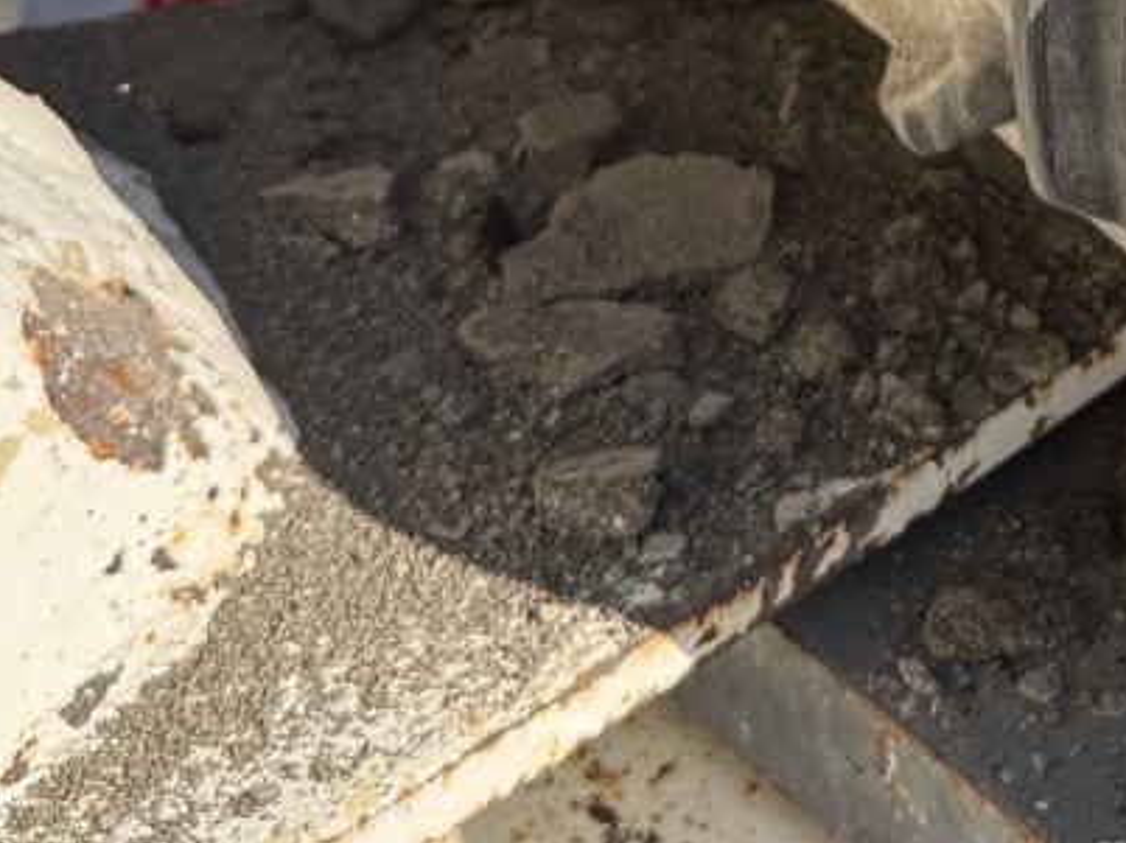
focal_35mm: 86
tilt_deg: -28.9
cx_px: 1384
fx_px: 2796
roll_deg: +2.8
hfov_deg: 21.1
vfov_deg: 15.9
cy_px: -375
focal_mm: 6.76
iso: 100
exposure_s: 1/2370
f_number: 1.78
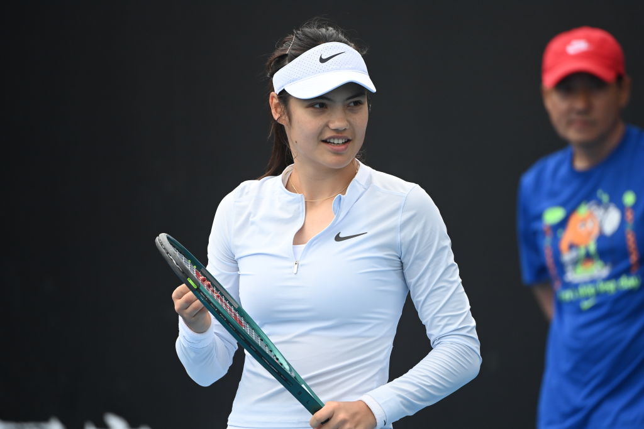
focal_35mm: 560
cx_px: 322
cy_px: 214
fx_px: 10018
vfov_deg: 2.5
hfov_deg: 3.7
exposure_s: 1/2000
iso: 1600
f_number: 6.3
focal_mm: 560
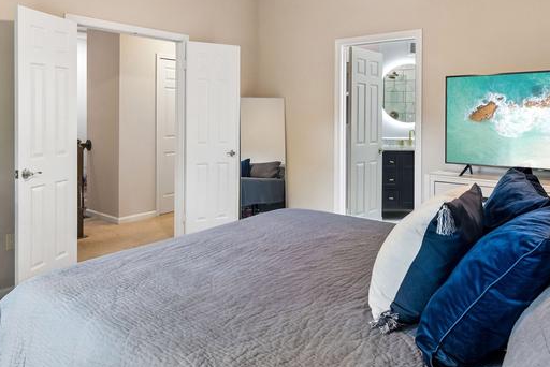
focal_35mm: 28
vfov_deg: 45.7
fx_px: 428
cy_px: 120
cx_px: 206
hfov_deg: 64.5
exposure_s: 1/4
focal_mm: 14
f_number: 8
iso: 400
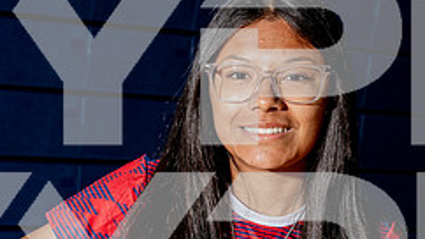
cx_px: 172
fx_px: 1296
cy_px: 266
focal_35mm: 115
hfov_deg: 18.6
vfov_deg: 10.4
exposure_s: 1/250
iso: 320
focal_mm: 43
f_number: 7.1
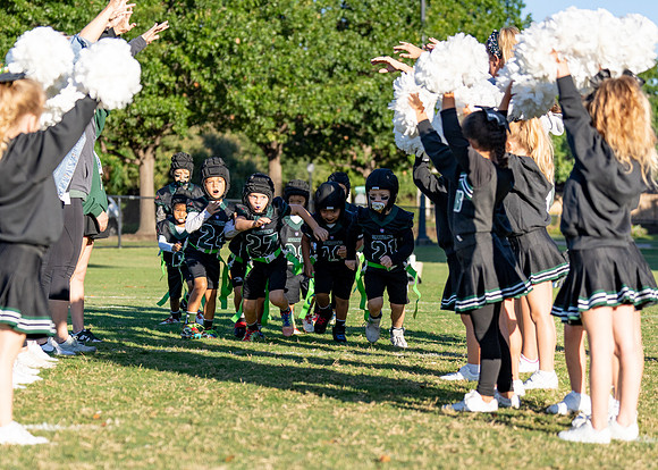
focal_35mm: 109
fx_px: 2038
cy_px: 292
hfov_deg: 18.3
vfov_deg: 13.1
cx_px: 295
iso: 200
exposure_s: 1/2500
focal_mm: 70
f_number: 2.8
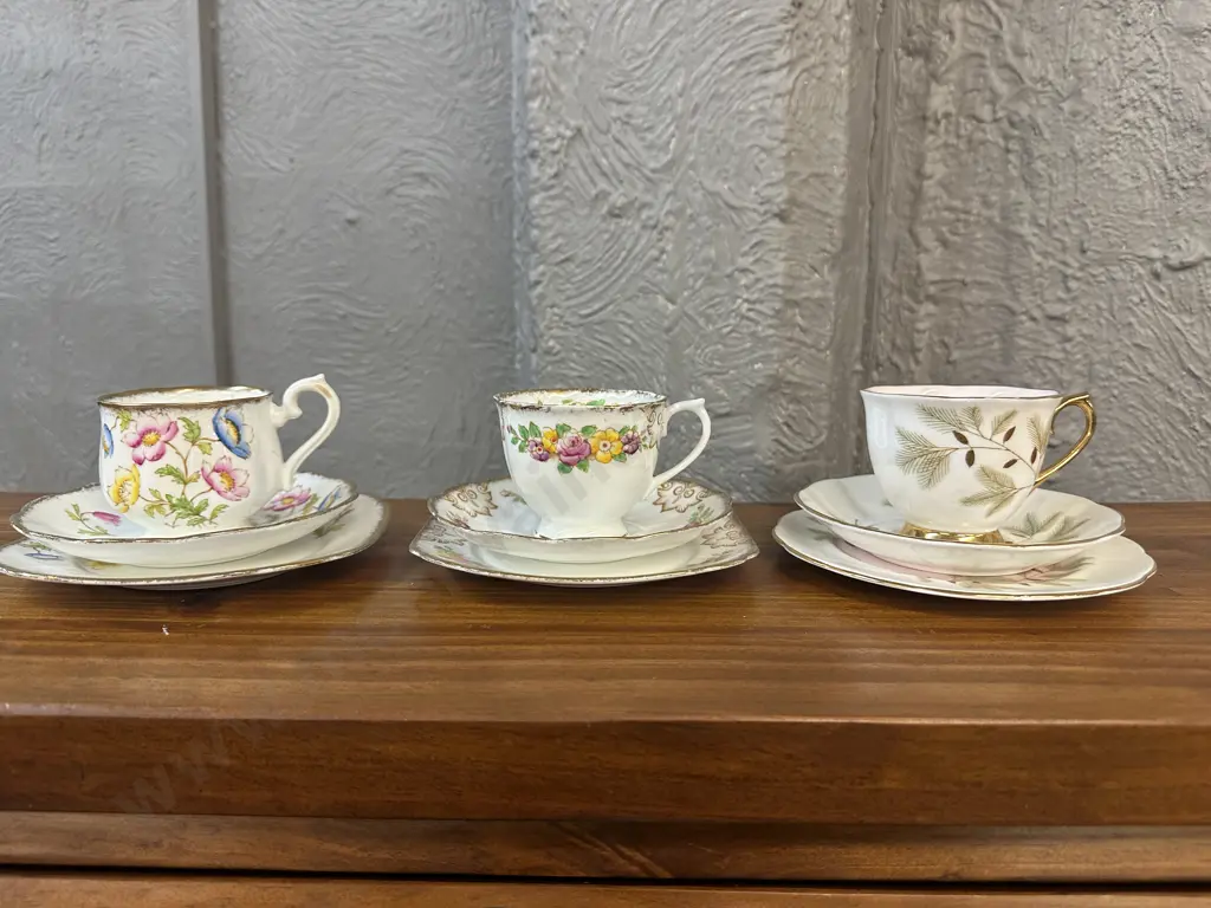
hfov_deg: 71.6
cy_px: 454
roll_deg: +0.3
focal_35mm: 24
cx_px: 606
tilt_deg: -11.2
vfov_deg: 56.8
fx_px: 840
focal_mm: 6.86
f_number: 1.78
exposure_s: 1/100
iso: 200
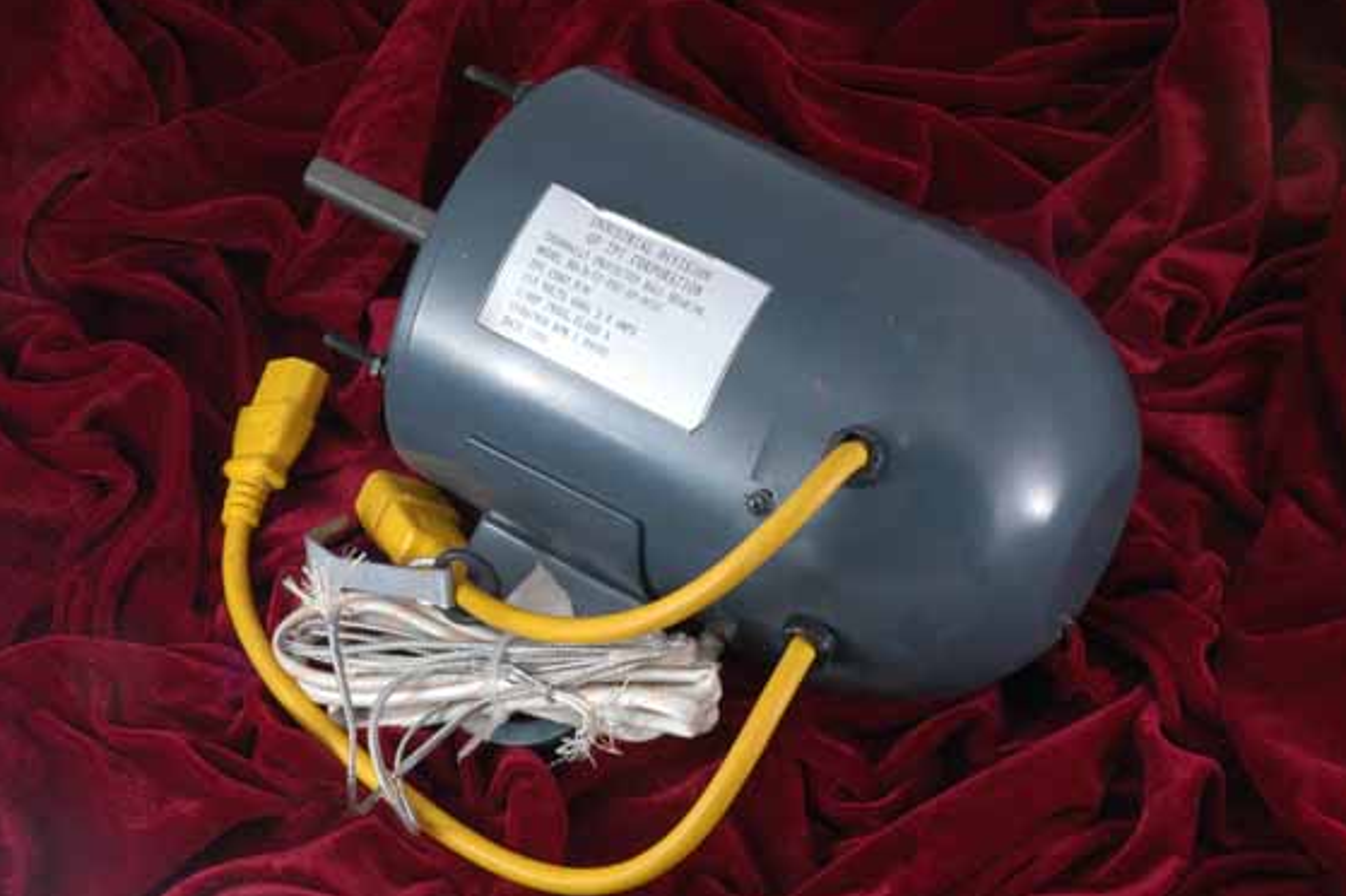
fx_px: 3308
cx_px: 638
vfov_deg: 15.4
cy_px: 468
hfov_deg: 23.0
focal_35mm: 89
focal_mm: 55
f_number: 20
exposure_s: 1/6
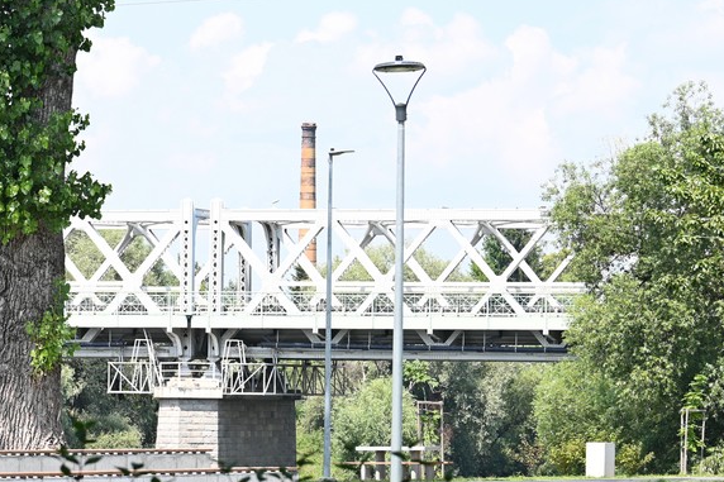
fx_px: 3857
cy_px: 306
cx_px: 184
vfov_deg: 7.2
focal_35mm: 192
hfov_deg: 10.7
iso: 100
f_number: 4.8
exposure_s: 1/250
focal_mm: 77
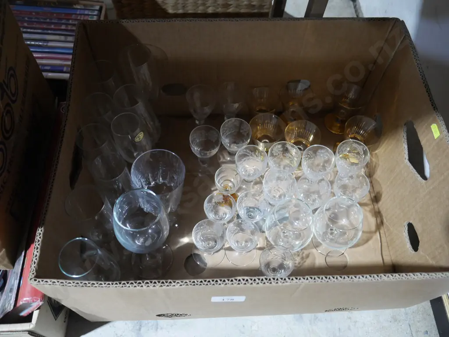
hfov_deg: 60.0
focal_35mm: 30
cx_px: 224
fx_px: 389
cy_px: 168
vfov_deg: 46.8
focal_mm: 15
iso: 2000
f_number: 3.6
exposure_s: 1/60
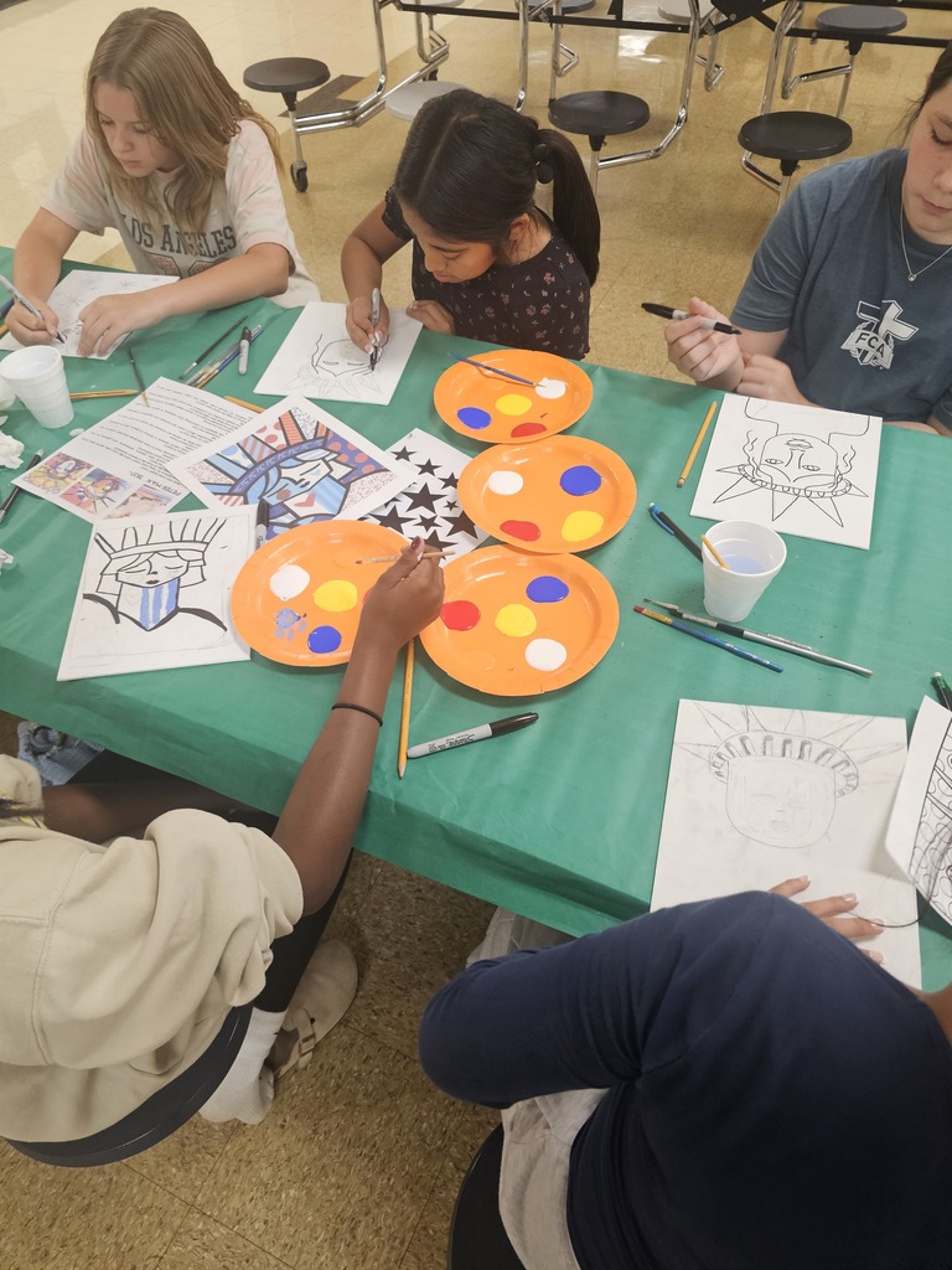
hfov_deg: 58.9
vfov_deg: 73.9
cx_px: 476
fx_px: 843
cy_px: 635
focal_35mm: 23
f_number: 1.7
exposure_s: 1/120
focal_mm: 6.3
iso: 320
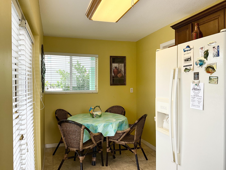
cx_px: 113
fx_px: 189
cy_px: 85
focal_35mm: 29
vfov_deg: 48.2
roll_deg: +0.6
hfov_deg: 61.7
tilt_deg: -0.5
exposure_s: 1/122
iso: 32
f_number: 1.8
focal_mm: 3
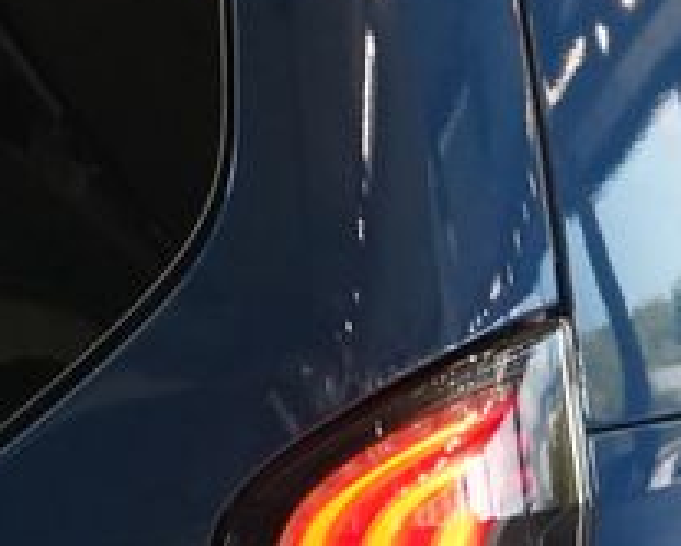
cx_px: 339
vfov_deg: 4.7
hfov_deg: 5.9
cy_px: 758
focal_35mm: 325
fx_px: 6557
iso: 6400
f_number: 5.6
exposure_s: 1/160
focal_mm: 70
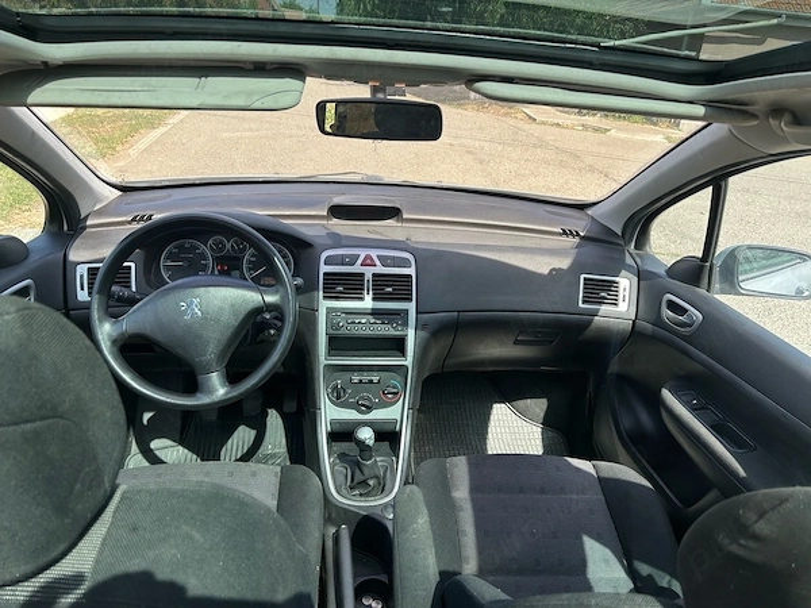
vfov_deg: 53.1
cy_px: 304
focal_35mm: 26
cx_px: 406
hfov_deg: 67.3
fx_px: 609
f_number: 1.5
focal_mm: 5.7
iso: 50
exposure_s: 1/687
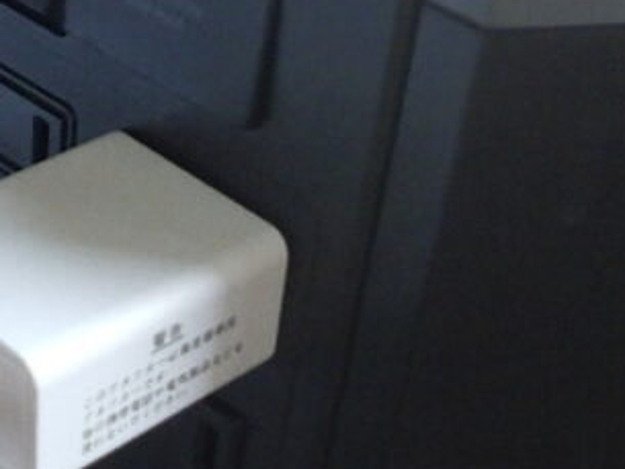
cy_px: 580
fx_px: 1698
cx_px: 82
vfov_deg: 15.1
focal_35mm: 94
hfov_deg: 20.5
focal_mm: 5
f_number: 3.5
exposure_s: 1/60
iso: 500
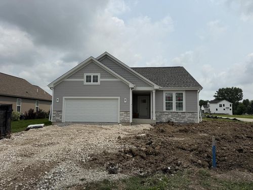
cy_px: 95
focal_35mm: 24
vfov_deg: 56.8
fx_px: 175
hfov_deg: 71.6
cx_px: 126
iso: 80
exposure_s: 1/11905
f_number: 1.78
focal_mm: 6.76
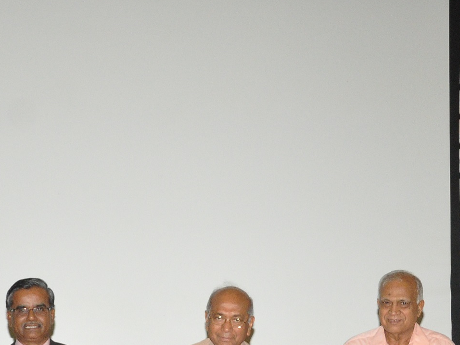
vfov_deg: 15.7
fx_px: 1209
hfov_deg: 21.3
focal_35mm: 91
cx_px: 111
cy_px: 410
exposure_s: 1/125
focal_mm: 22
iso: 1600
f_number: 6.3
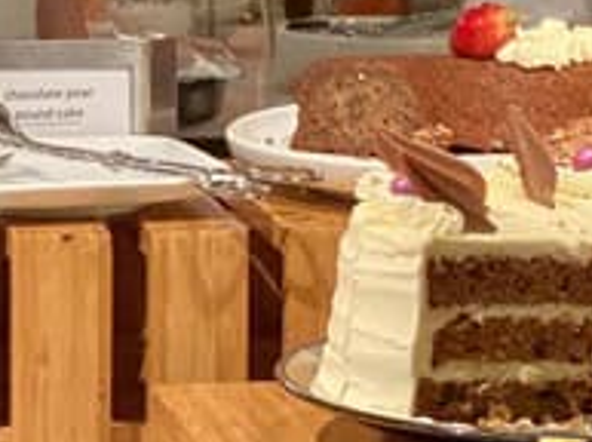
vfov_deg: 6.9
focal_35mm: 216
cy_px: 316
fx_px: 3687
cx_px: -9
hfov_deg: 9.1
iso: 125
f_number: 2
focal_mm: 6
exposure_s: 1/33
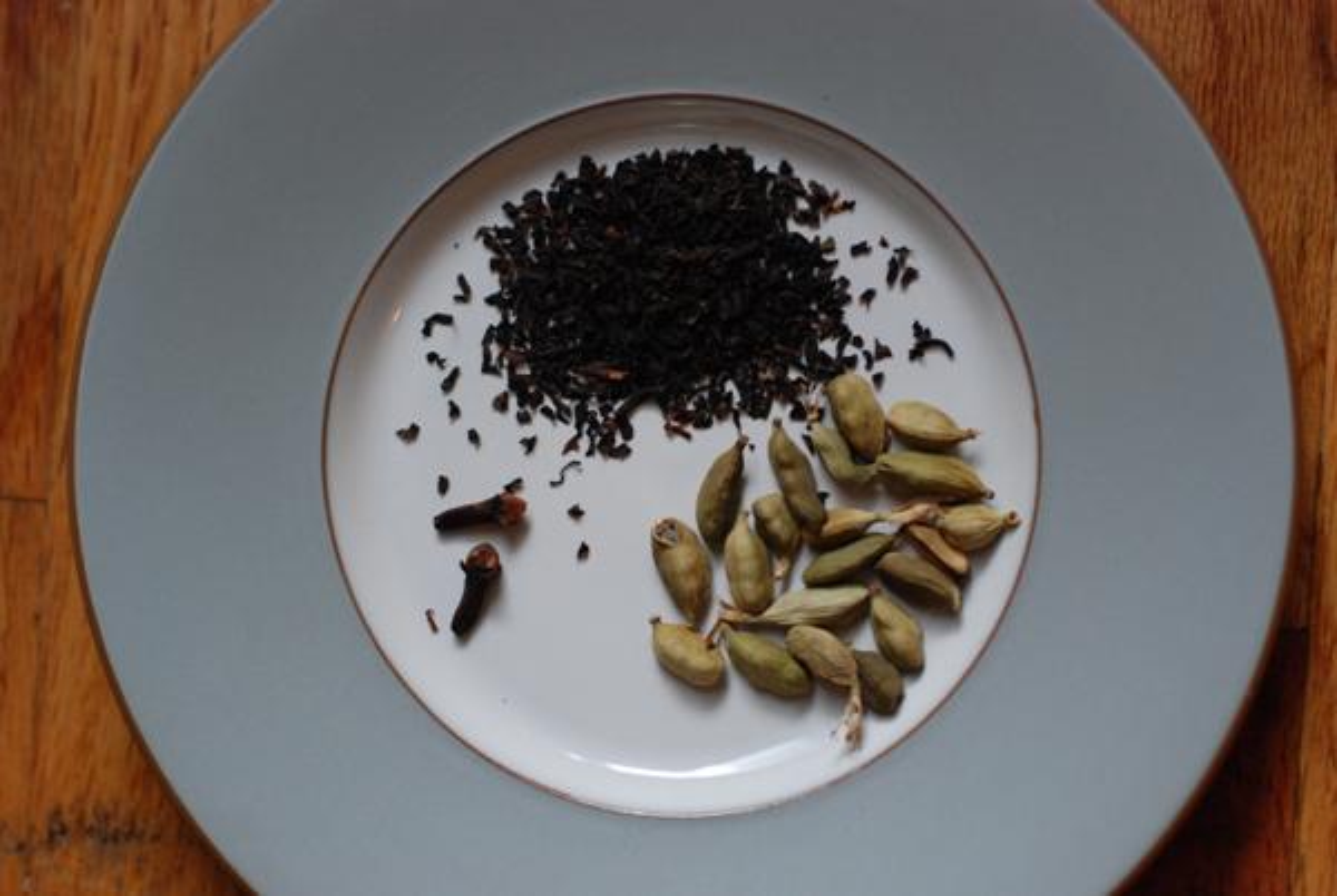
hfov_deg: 27.0
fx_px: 2789
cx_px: 668
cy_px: 448
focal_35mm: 75
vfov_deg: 18.2
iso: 800
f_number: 2.8
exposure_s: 1/60
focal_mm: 50
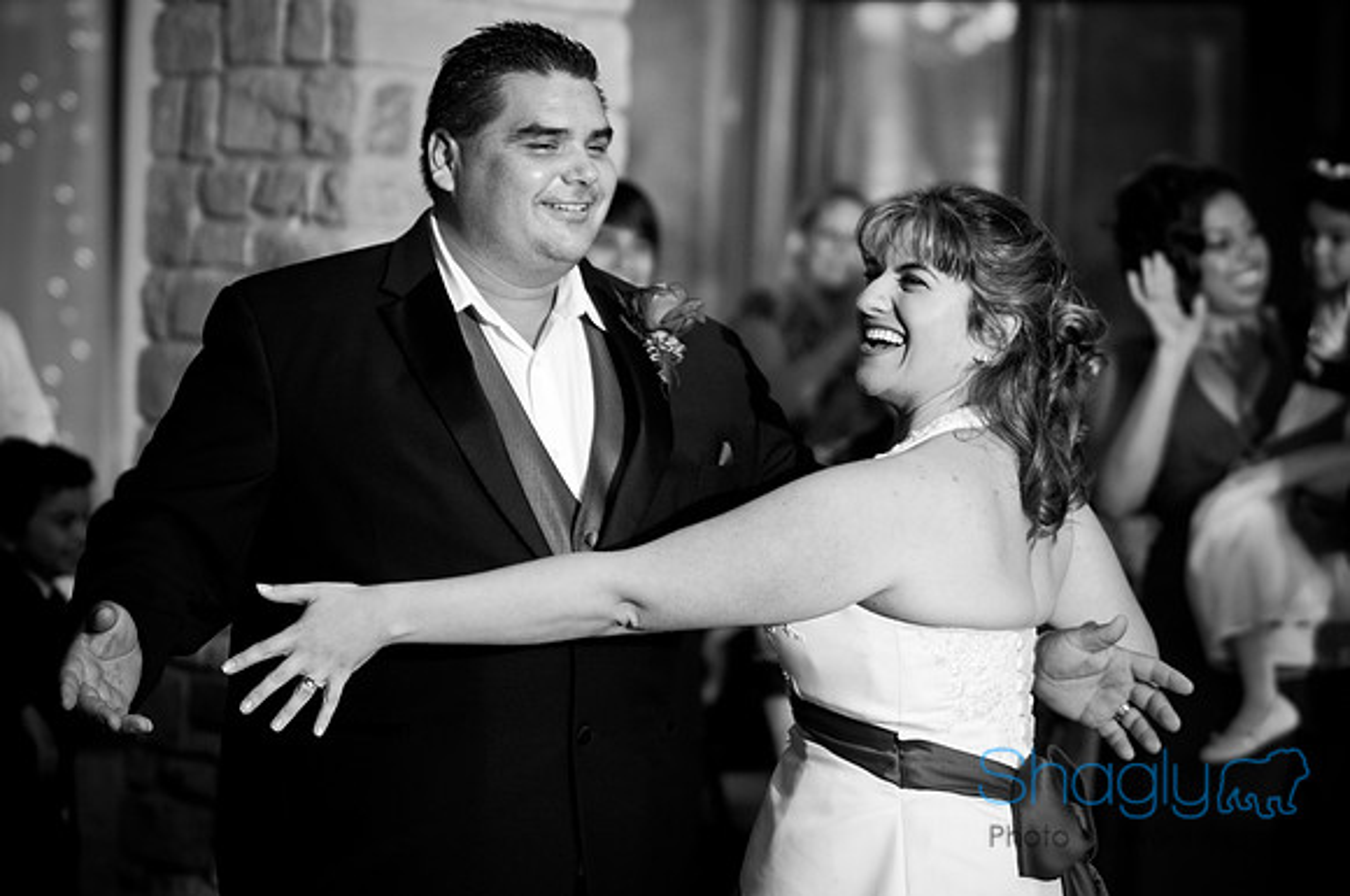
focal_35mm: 120
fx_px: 4494
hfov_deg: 17.1
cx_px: 675
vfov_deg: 11.4
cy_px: 448
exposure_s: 1/125
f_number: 2.8
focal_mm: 80
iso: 400
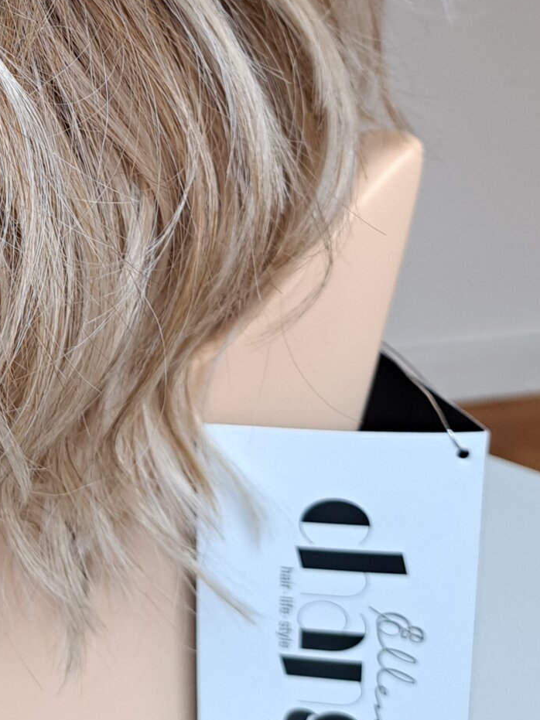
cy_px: 88
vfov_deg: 28.4
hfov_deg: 20.9
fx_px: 1373
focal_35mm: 66
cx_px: -96
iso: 160
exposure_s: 1/50
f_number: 1.8
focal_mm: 5.23
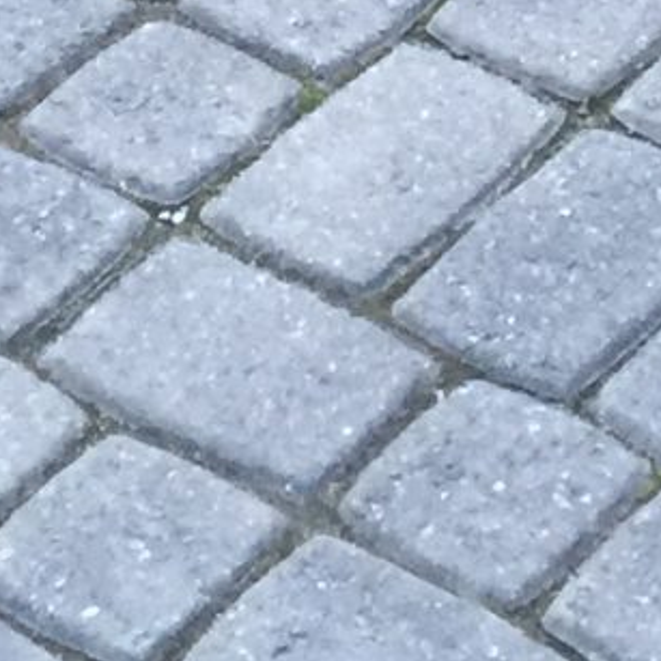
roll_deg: +4.0
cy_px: -1367
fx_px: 4623
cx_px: 545
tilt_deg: -21.1
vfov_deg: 7.2
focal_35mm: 214
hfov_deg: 8.2
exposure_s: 1/30
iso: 50
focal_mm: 4.15
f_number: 2.2
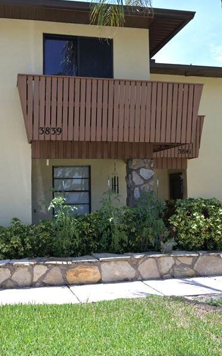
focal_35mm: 39
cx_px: 95
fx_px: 378
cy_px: 156
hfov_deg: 32.7
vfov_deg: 50.3
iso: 280
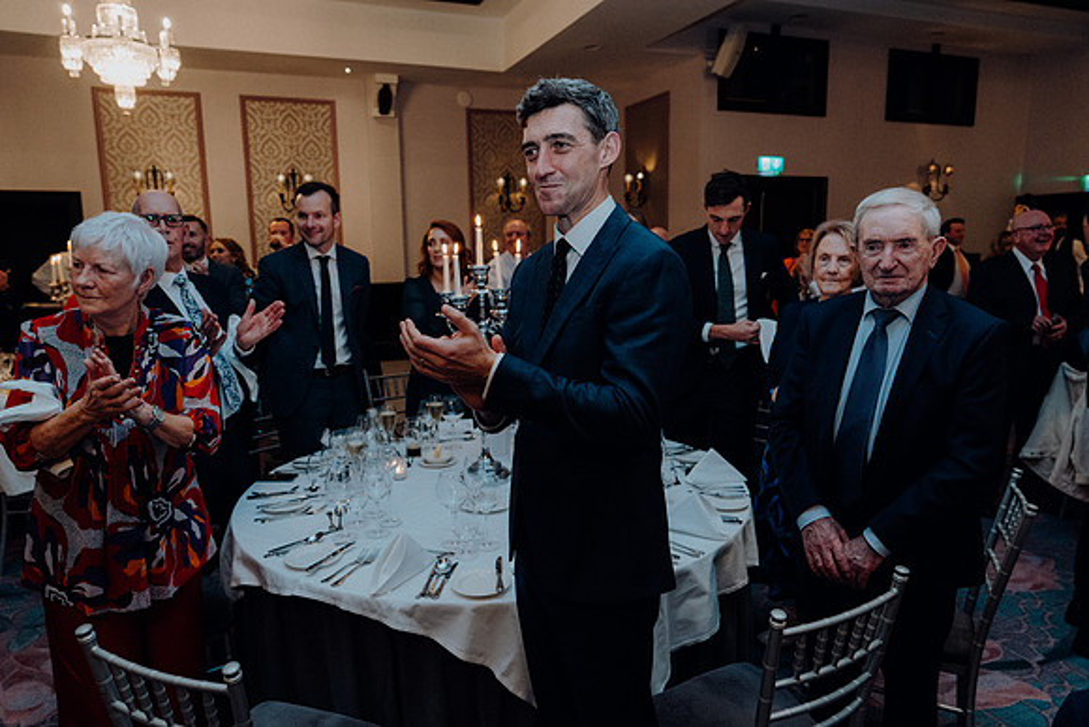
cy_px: 364
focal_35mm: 24
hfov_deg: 73.7
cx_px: 544
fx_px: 726
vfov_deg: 53.2
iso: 2500
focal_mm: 24
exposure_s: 1/160
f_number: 3.5
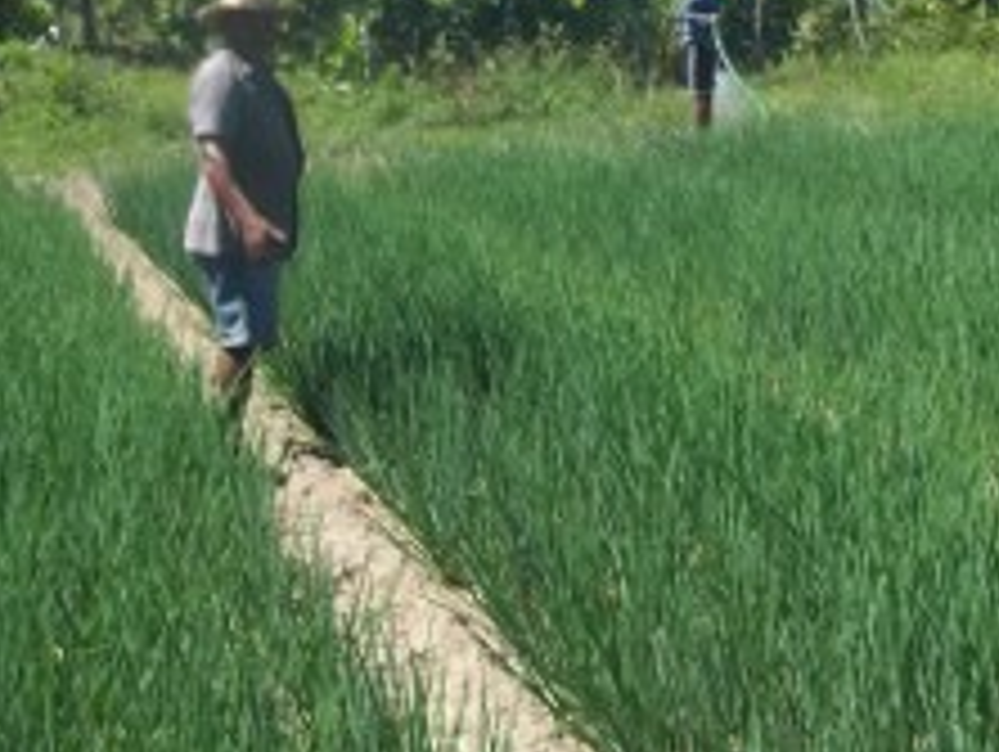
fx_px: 2080
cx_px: 738
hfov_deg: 26.7
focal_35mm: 72
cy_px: 65
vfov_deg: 20.1
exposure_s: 1/100
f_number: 8.8
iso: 64
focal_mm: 5.7
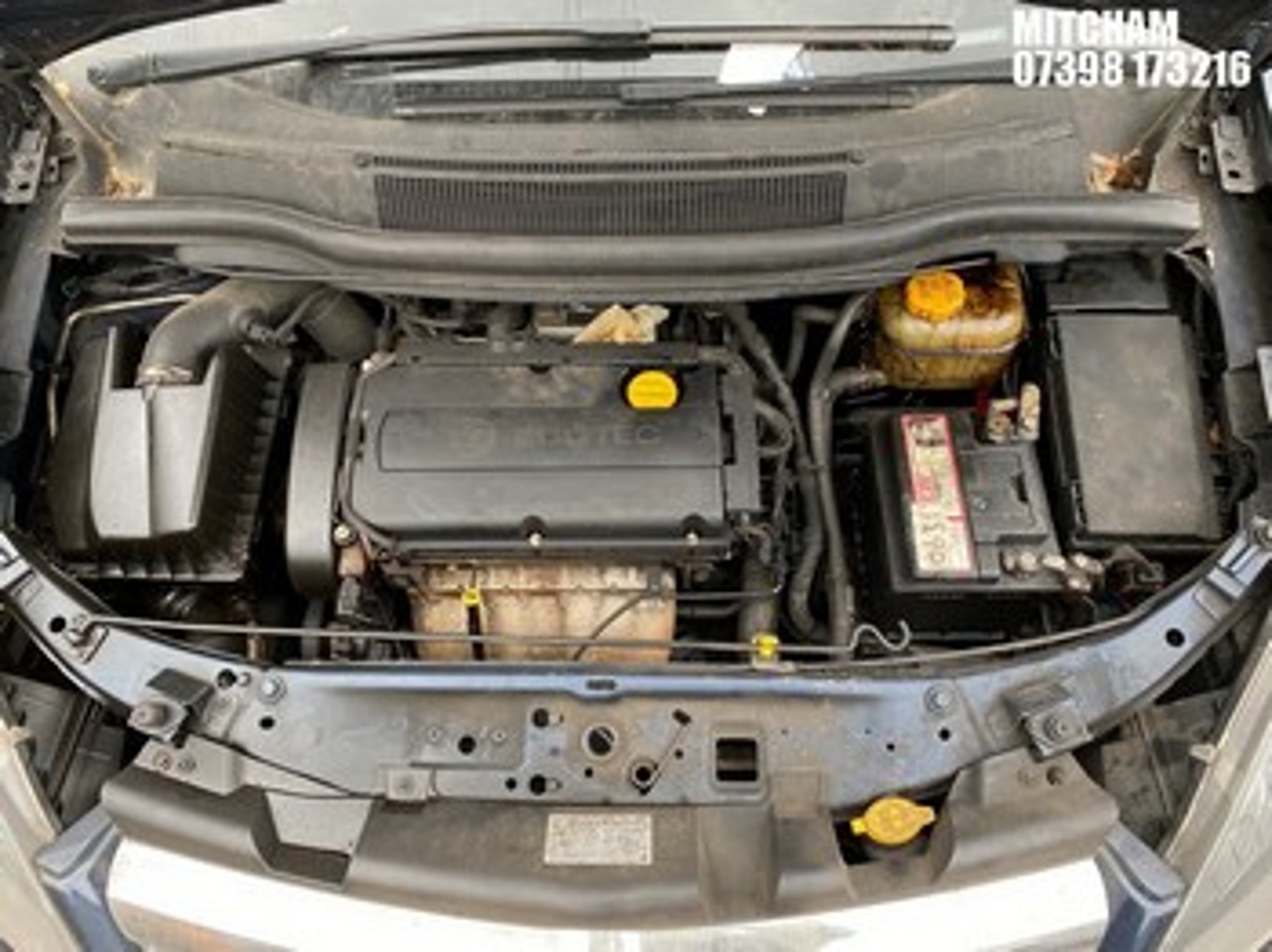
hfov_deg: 67.3
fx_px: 955
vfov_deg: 53.0
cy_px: 476
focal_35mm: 26
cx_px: 636
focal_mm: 4.25
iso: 64
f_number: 1.8
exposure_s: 1/121
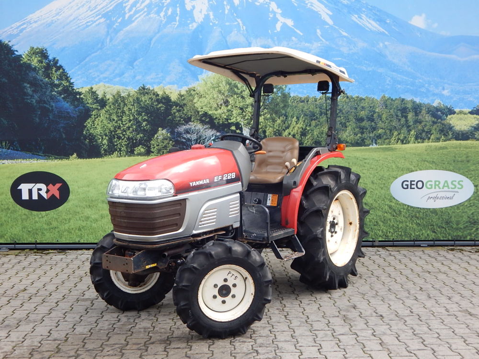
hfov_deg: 43.9
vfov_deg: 33.6
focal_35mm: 43
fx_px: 595
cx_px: 240
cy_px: 180
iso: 125
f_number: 3.6
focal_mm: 7.7
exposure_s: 1/200
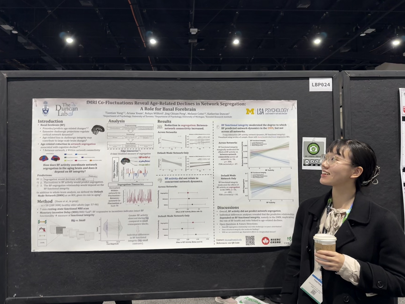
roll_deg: +1.3
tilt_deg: +1.7
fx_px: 281
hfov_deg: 71.6
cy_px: 152
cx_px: 202
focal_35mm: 24
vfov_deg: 56.8
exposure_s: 1/60
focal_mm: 6.76
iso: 125
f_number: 1.78
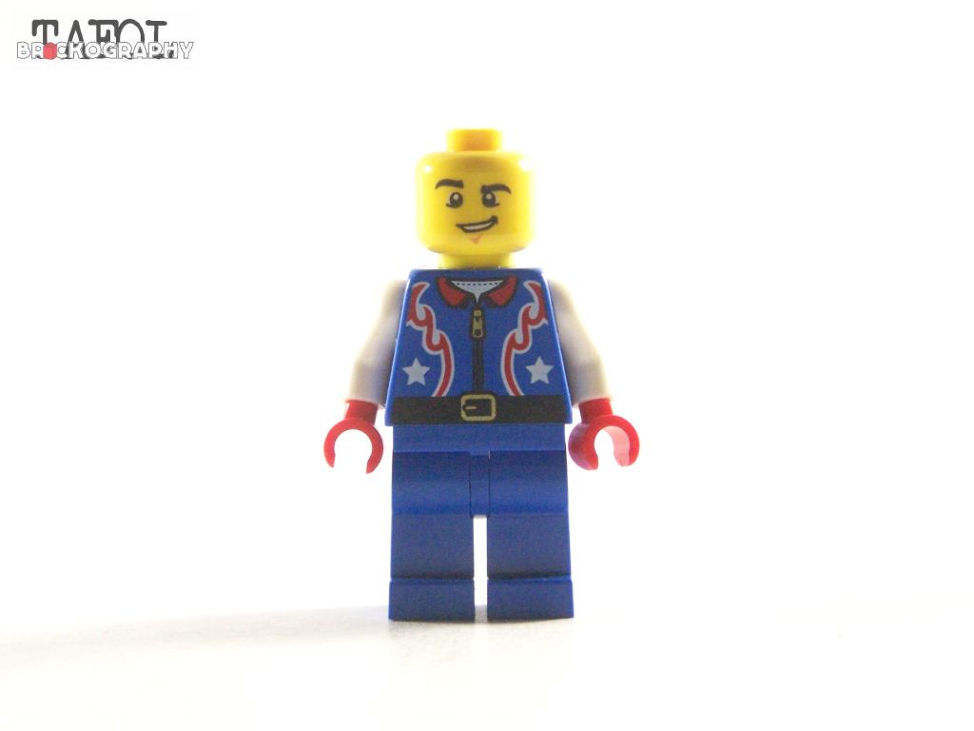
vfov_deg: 15.7
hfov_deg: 20.9
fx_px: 2645
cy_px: 366
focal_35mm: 94
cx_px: 487
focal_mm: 15.6
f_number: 3.2
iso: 400
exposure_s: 1/60
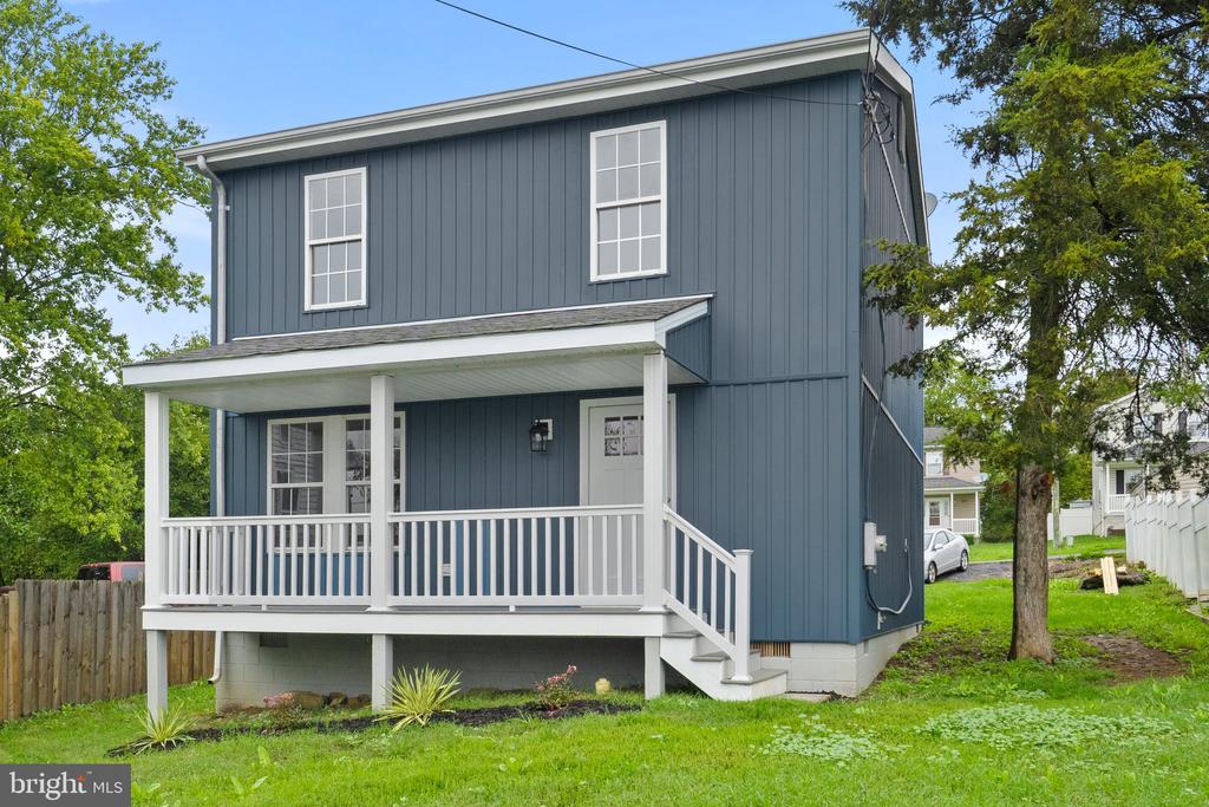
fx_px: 974
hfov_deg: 63.7
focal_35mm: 29
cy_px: 404
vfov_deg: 45.0
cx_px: 604
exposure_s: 1/800
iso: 800
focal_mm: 19.5
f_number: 8
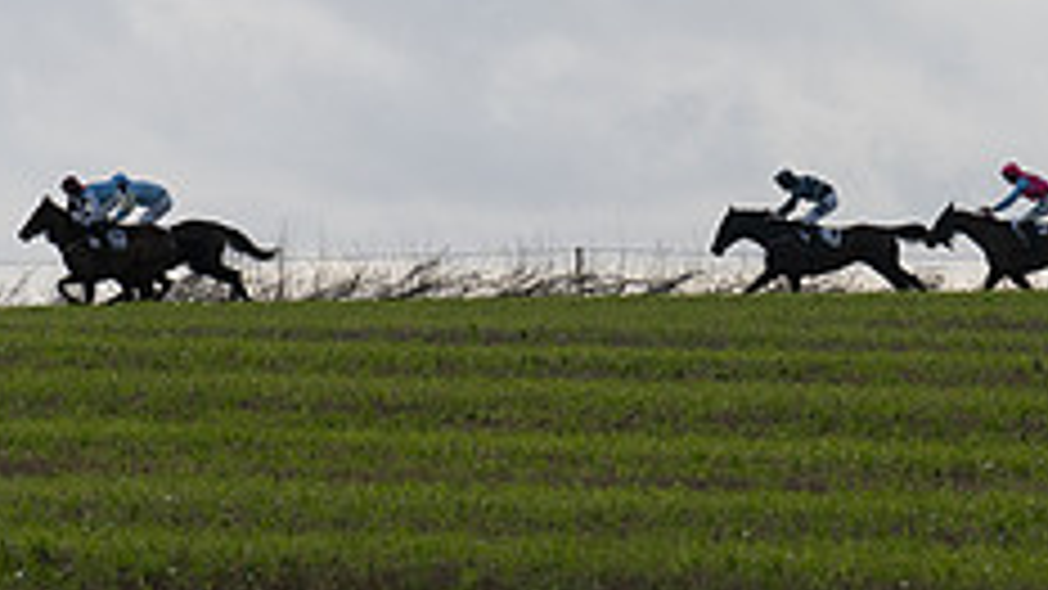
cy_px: 0
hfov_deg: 2.3
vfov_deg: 1.3
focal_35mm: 933
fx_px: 25924
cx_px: 666
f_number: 7.1
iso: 400
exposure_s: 1/1600
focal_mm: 239
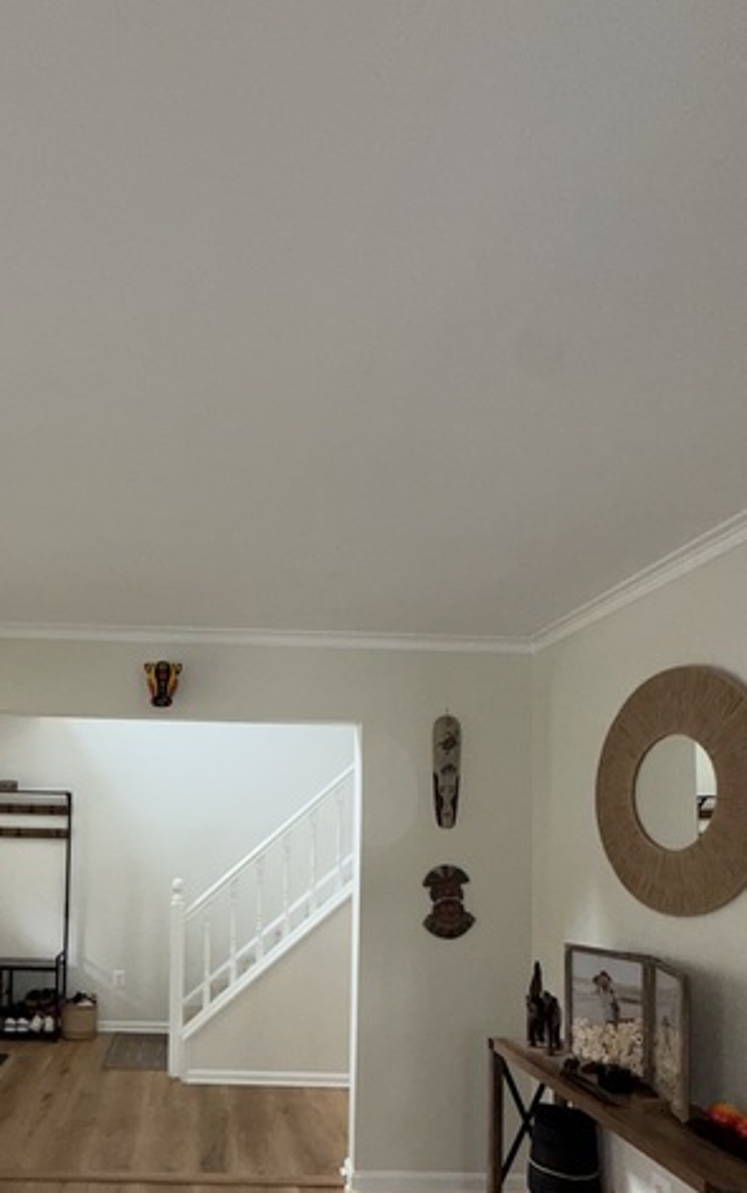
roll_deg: -1.8
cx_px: 195
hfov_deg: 54.9
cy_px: 827
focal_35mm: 21
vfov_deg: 78.6
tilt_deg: +1.2
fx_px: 683
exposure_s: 1/121
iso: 320
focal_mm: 2.22
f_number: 2.2
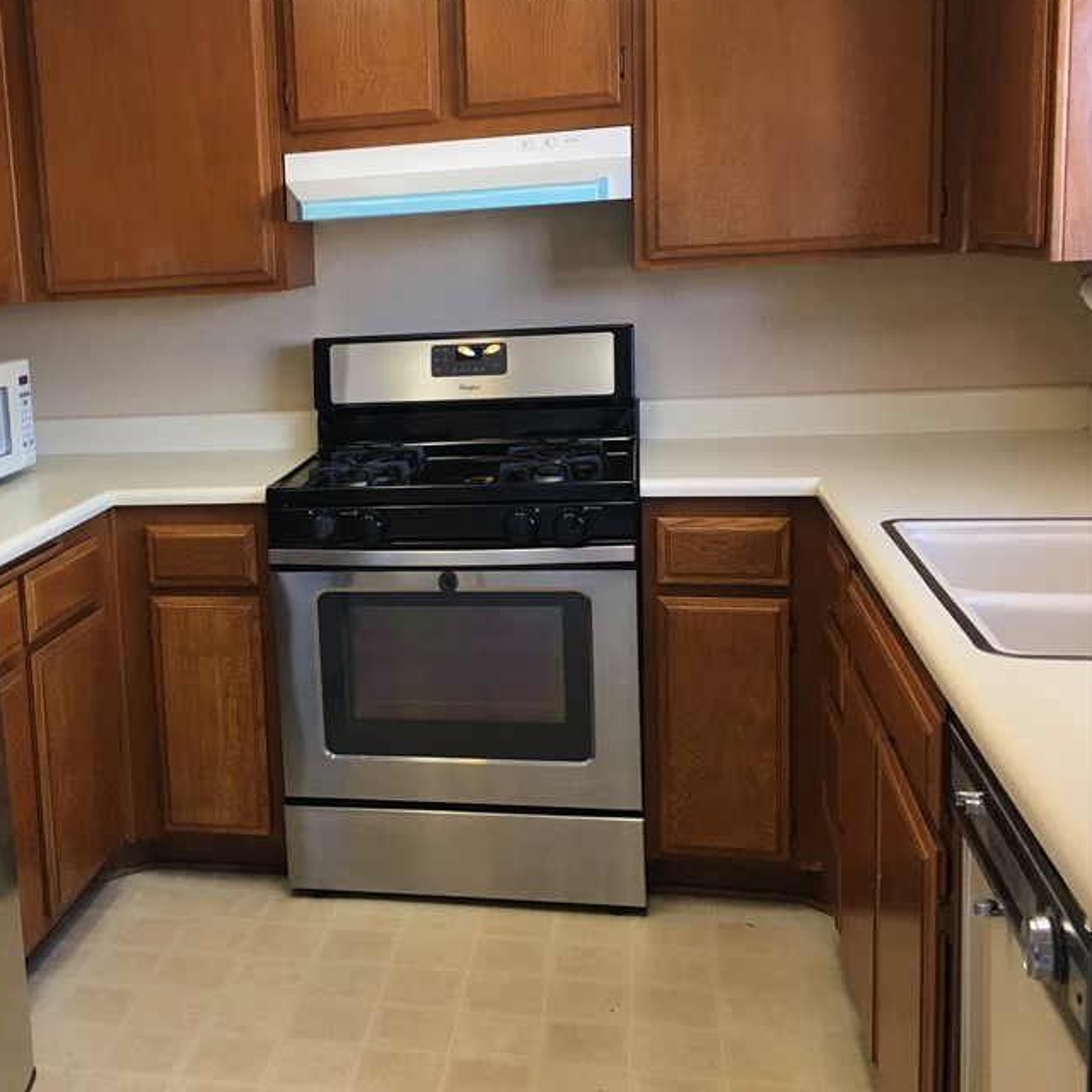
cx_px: 227
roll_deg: +4.1
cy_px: 493
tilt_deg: -8.7
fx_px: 1463
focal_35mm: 41
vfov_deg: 40.9
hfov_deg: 39.4
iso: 40
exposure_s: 1/30
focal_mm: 4.15
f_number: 2.2
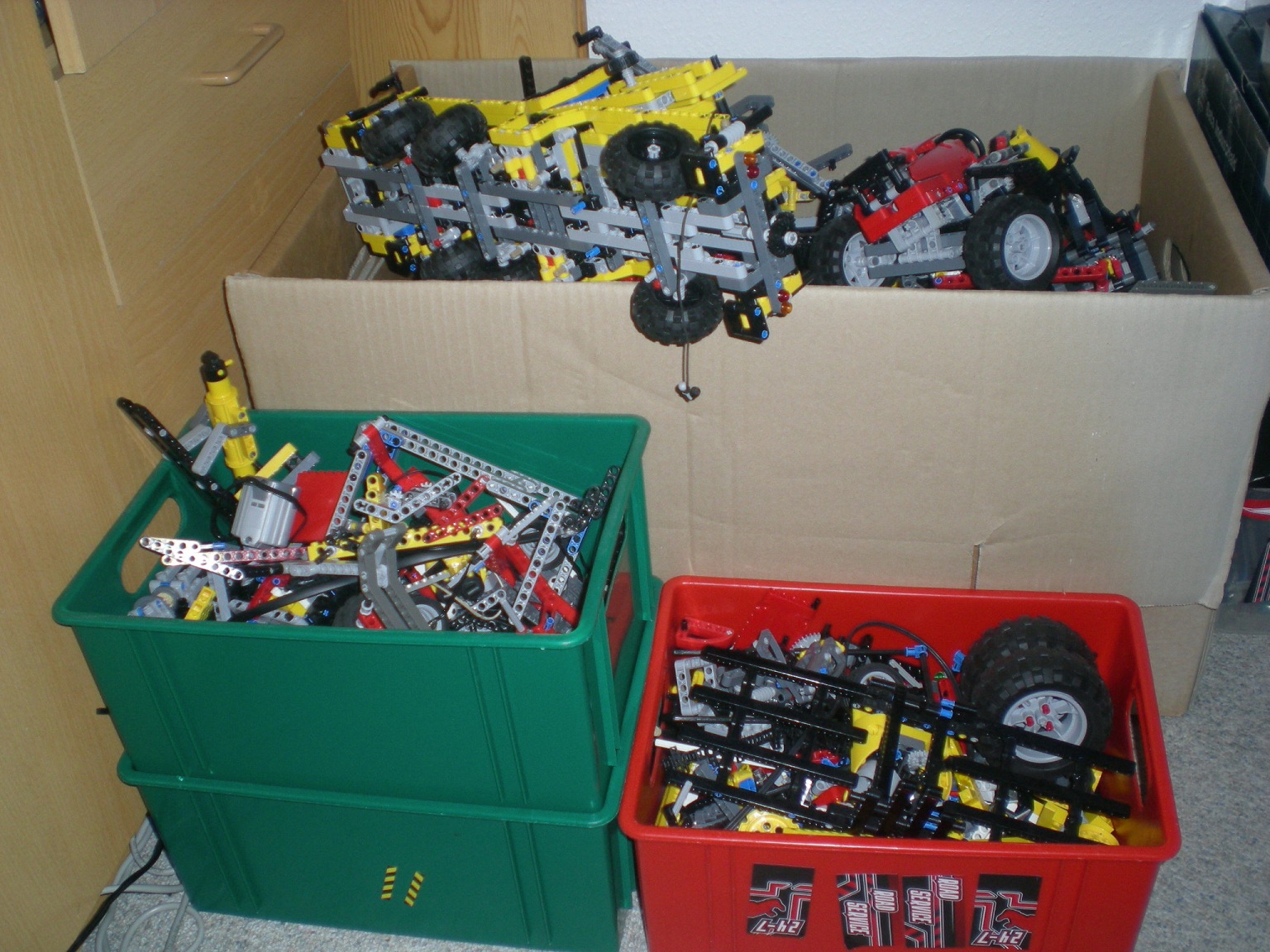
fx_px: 1394
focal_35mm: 38
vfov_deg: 37.7
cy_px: 476
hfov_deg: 49.0
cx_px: 635
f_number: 3.1
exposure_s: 1/60
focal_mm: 6.3
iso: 100
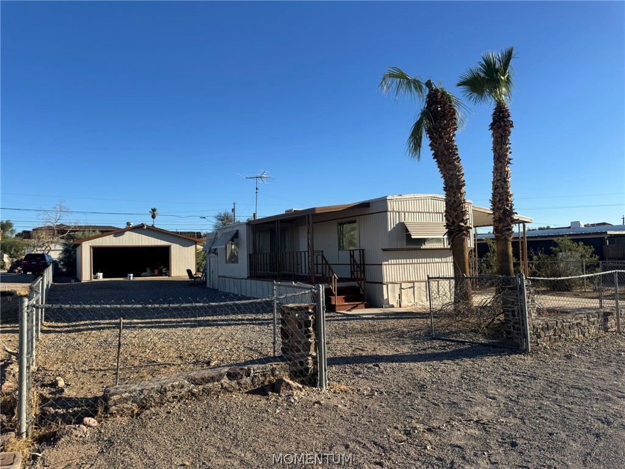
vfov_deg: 56.8
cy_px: 234
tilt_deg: +2.2
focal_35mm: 24
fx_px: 433
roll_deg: +1.4
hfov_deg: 71.6
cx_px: 312
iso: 80
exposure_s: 1/4049
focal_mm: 6.76
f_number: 1.78
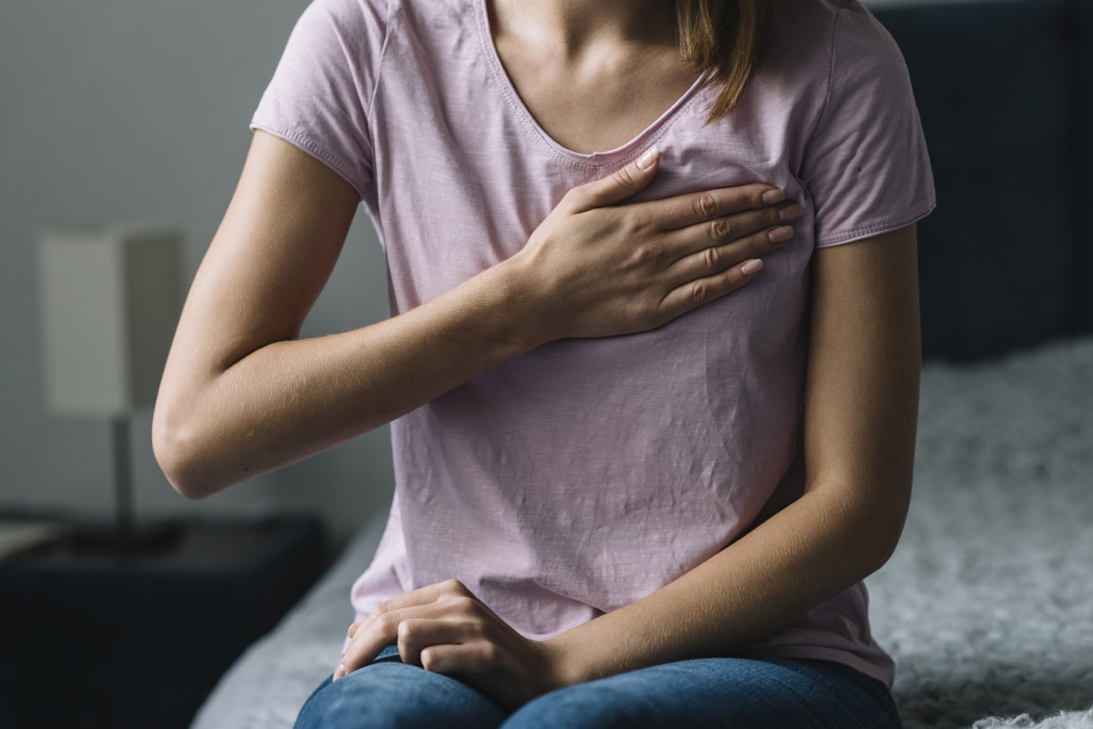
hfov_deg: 22.4
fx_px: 2763
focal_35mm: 91
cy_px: 348
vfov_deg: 15.0
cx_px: 576
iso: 250
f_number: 2.8
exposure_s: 1/125
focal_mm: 85
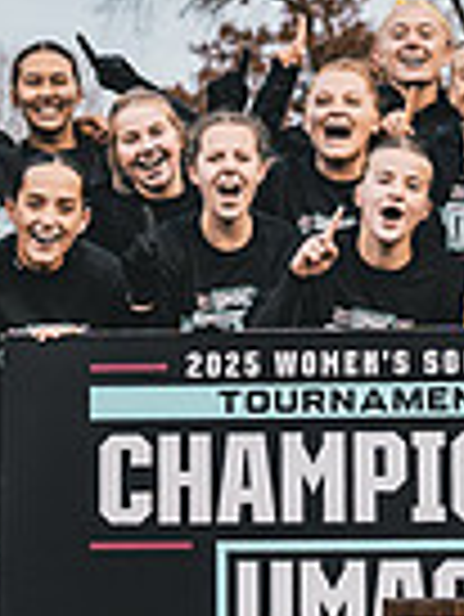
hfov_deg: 7.4
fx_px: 3605
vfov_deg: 9.8
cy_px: 171
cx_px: 284
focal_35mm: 202
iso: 800
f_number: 2.8
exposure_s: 1/1600
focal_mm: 41
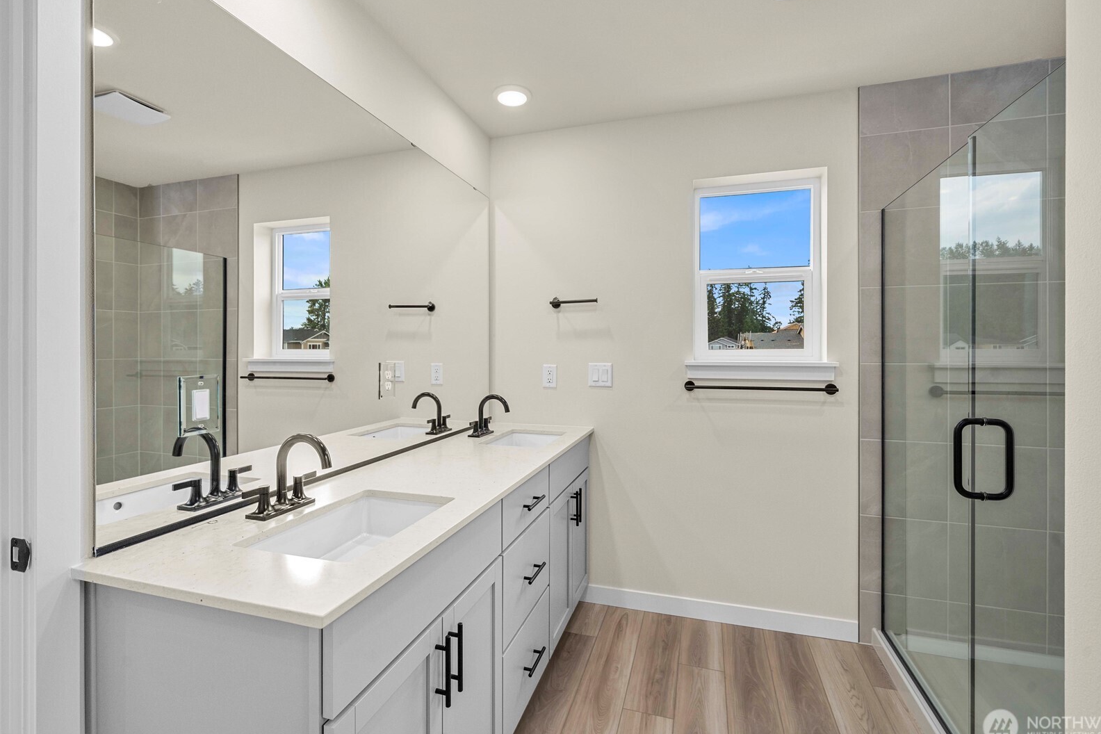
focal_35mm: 15
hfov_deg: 100.4
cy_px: 360
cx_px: 563
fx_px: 459
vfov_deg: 77.3
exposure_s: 1/30
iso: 400
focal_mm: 14
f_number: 8
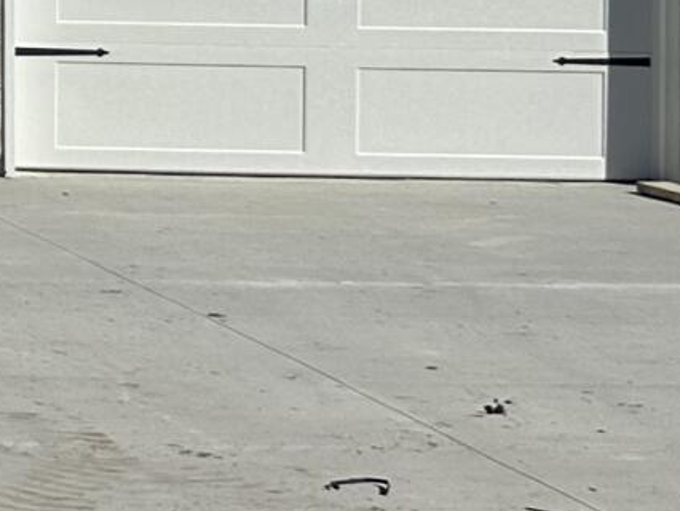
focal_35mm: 169
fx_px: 3322
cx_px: -1052
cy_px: -300
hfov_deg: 10.0
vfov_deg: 8.6
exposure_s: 1/12048
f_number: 1.78
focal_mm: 6.86
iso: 80
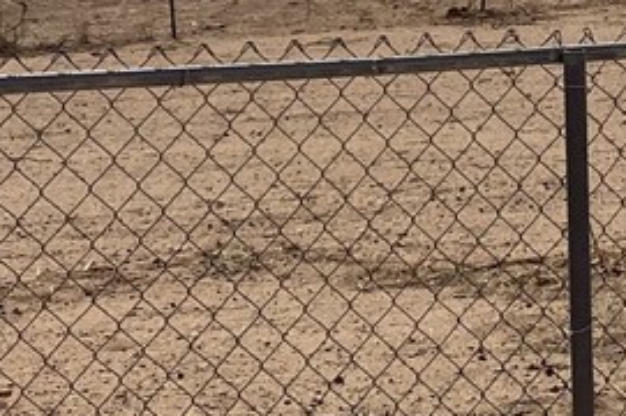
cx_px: 501
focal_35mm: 122
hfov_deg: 16.7
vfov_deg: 11.1
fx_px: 2119
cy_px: -39
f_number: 2.4
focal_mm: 3.3
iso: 25
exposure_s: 1/3546
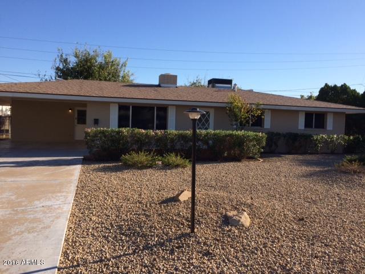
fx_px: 306
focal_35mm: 29
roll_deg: +0.2
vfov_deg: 48.2
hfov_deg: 61.7
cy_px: 137
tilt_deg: -1.7
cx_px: 182
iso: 32
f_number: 2.2
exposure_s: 1/1520
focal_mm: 4.15
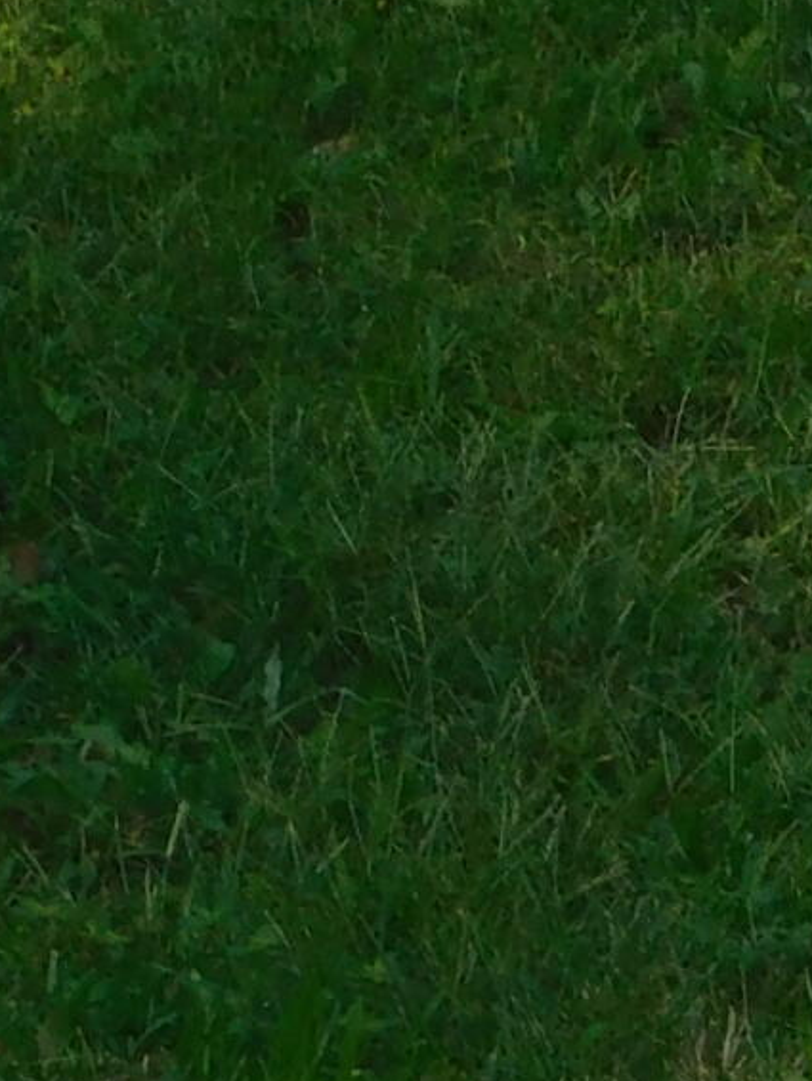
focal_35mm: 424
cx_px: 1162
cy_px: -932
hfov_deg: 3.5
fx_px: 13251
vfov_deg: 4.6
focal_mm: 14.2
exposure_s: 1/200
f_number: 4.4
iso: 125
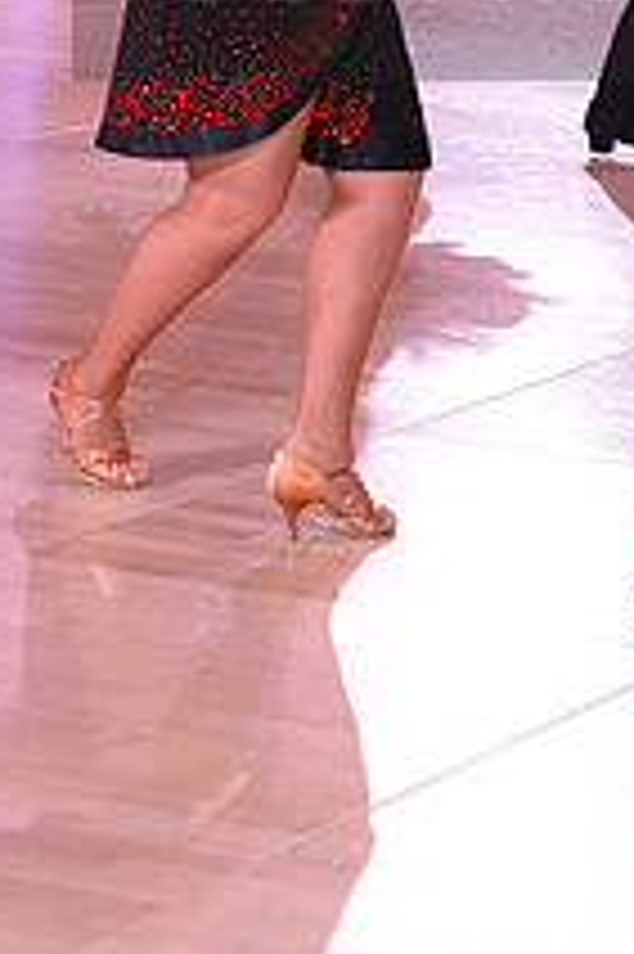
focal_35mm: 213
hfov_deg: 6.4
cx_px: 695
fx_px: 5636
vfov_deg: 9.6
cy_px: -68
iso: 1600
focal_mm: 78
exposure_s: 1/200
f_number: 4.5
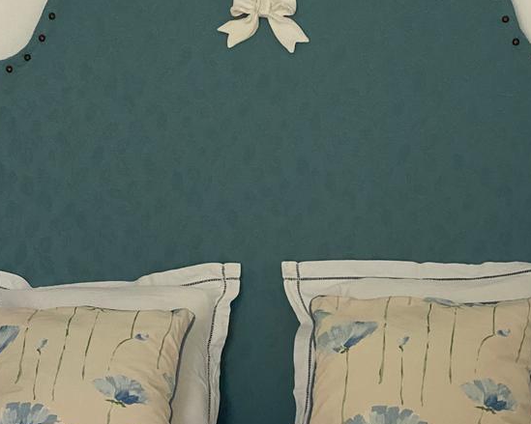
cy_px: 257
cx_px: 280
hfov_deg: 25.7
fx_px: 1163
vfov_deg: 20.7
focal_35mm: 74
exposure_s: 1/121
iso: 160
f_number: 2
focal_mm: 6
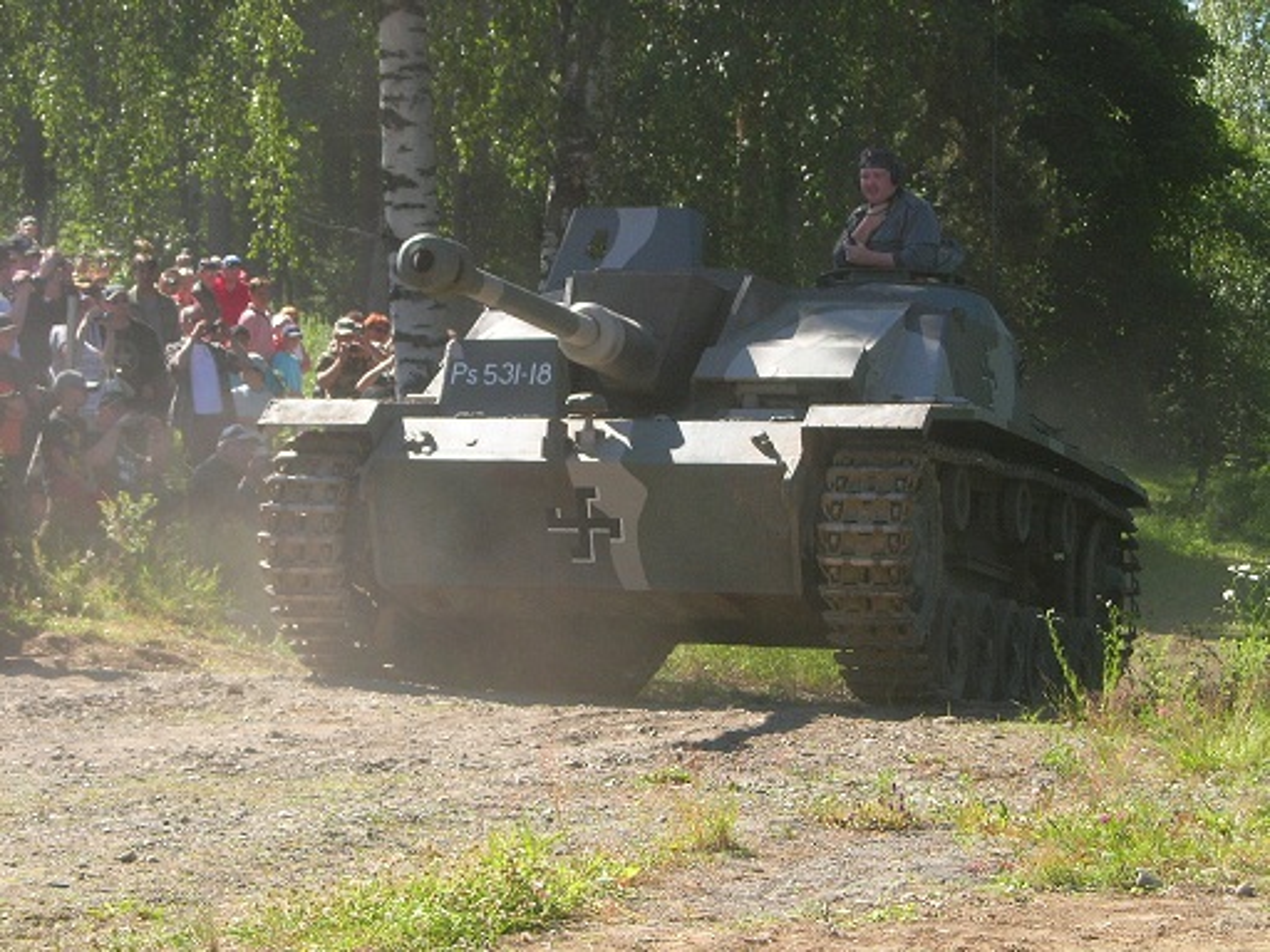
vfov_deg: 13.1
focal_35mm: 113
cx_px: 635
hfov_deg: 17.4
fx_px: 4146
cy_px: 476
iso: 79
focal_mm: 23.4
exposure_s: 1/124
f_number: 8.2
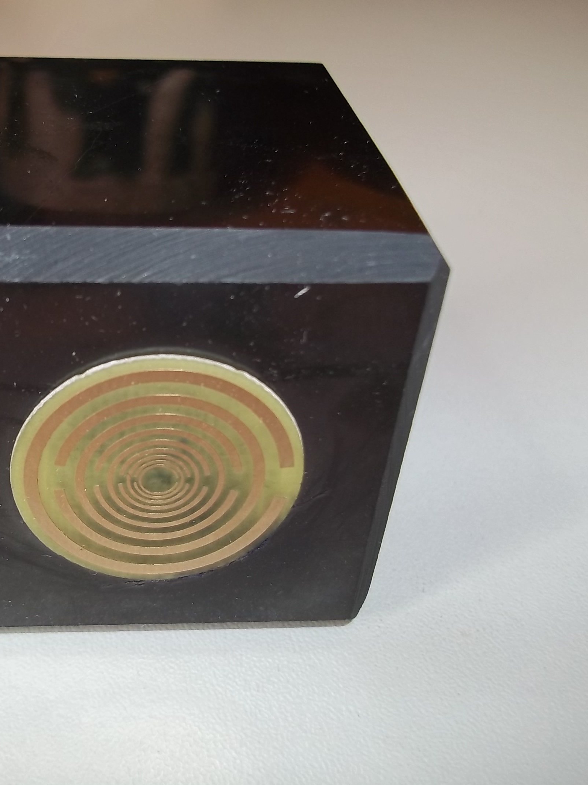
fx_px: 974
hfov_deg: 32.3
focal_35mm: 43
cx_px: 82
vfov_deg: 43.9
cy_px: 393
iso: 80
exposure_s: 1/30
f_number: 2.9
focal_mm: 5.7
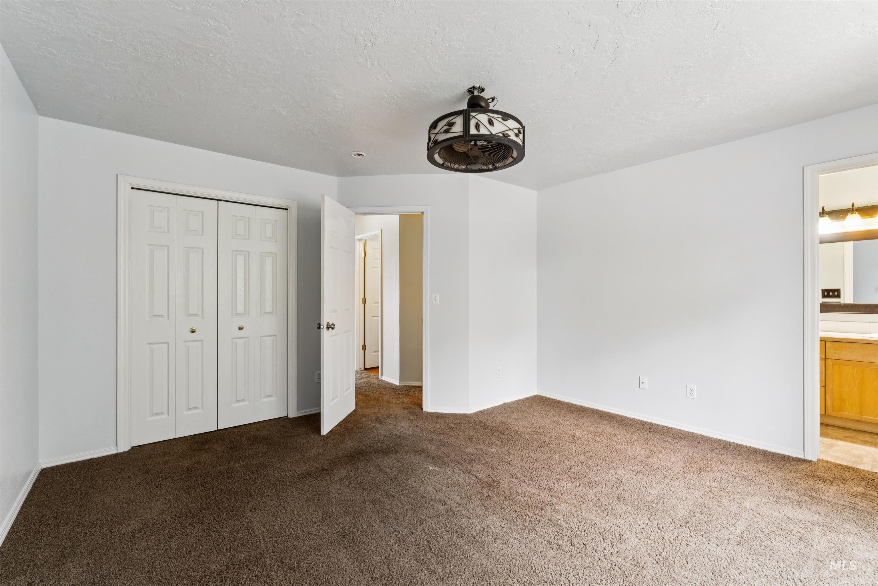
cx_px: 439
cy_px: 293
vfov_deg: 75.1
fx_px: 380
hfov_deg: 98.2
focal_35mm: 16
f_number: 13
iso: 400
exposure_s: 1/1.67
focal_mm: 15.6
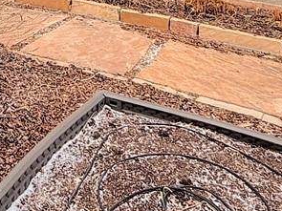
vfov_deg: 15.1
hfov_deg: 24.2
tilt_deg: +8.3
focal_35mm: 76
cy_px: -231
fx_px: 619
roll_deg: -2.1
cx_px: -20
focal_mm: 2.22
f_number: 2.2
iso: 50
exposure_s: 1/321
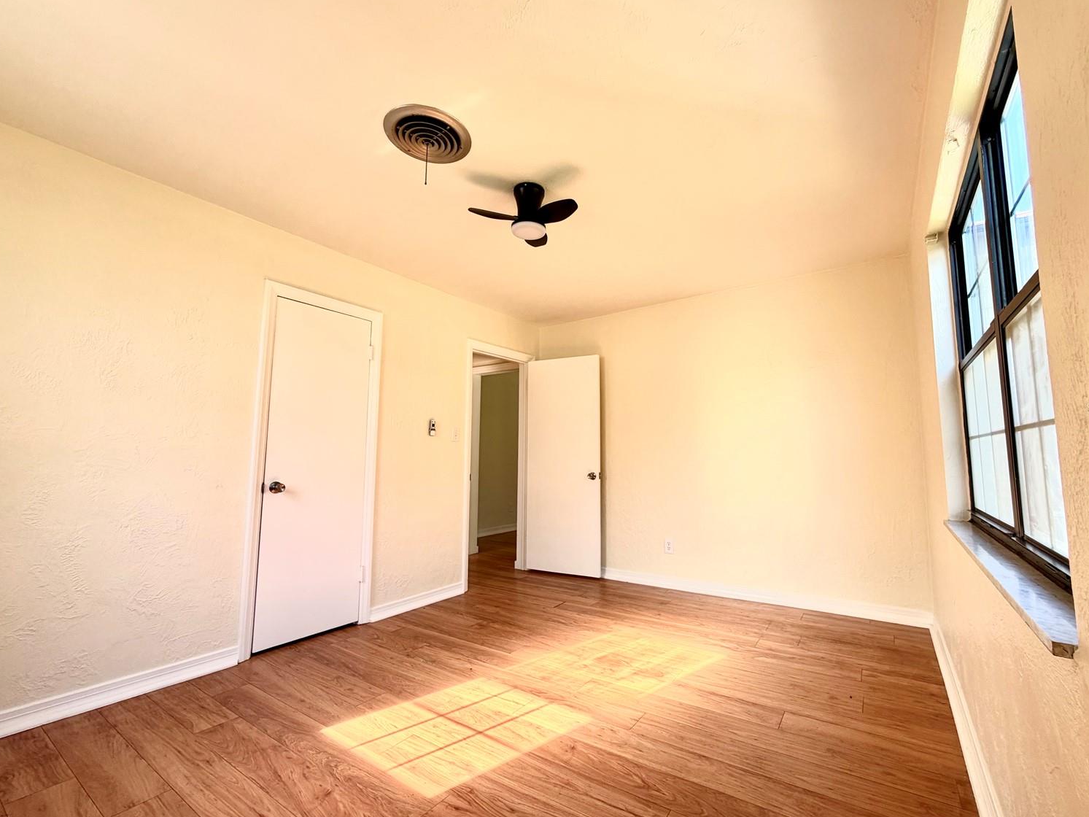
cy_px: 408
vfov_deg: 81.8
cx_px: 572
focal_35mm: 15
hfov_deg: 98.1
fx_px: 472
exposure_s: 1/121
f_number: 2.2
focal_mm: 2.22
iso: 100
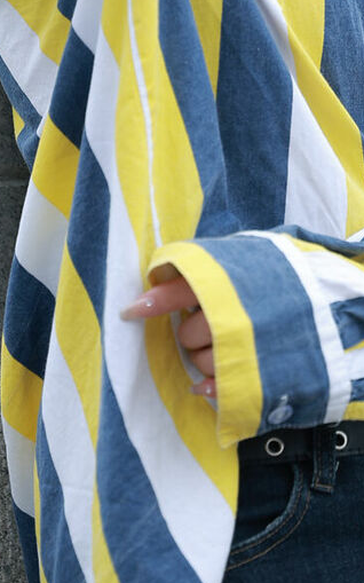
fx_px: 9320
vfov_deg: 3.6
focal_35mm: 587
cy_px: -204
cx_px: 126
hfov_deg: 2.2
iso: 100
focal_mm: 187
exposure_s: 1/500
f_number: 2.8
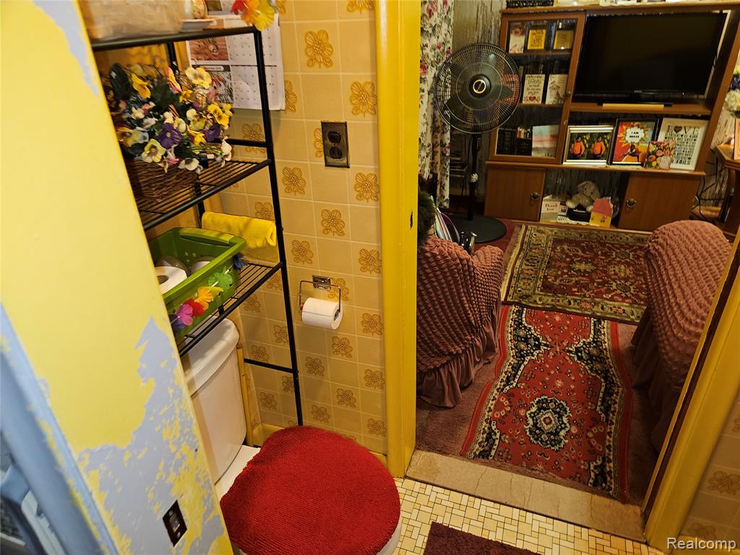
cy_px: 278
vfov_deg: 58.9
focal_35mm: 23
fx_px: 492
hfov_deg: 73.9
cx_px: 370
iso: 160
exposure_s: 1/9.99
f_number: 1.8
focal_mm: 5.4
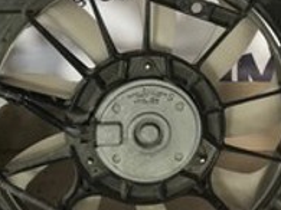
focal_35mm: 92
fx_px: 746
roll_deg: +0.1
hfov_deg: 20.1
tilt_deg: -32.4
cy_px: 37
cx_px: -50
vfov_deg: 15.9
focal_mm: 3.99
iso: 25
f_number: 1.8
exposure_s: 1/50
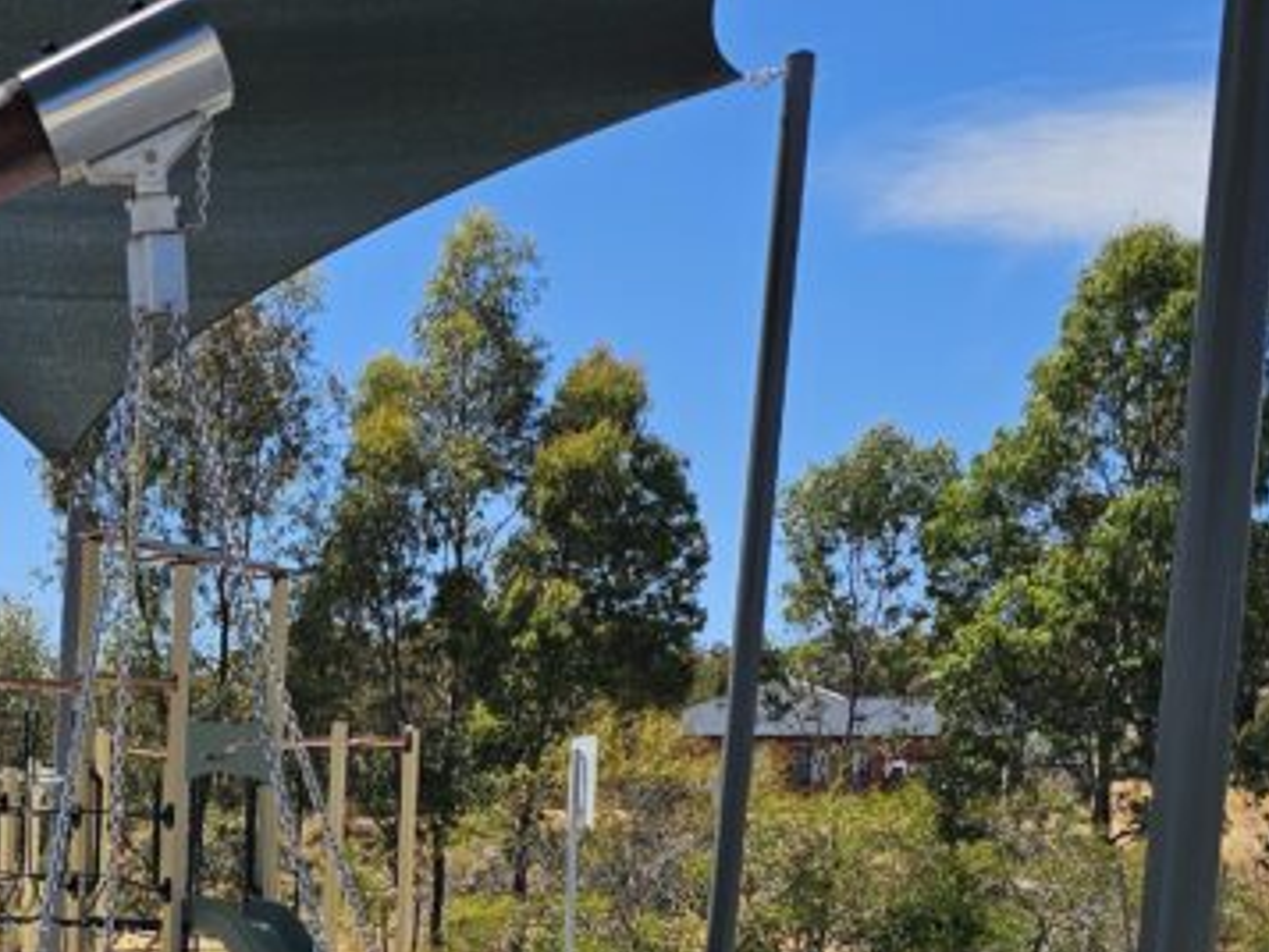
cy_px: 963
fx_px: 2420
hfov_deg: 27.2
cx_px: -89
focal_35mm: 66
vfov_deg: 21.5
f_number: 1.7
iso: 10
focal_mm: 6.3
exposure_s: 1/1016
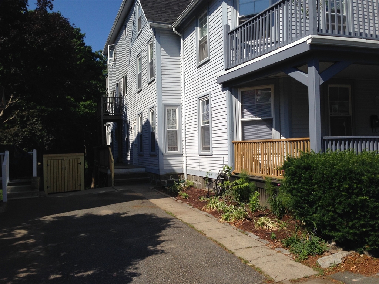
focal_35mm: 33
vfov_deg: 42.9
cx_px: 190
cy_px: 142
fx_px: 361
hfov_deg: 55.4
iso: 50
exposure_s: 1/2358
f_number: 2.4
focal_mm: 4.12
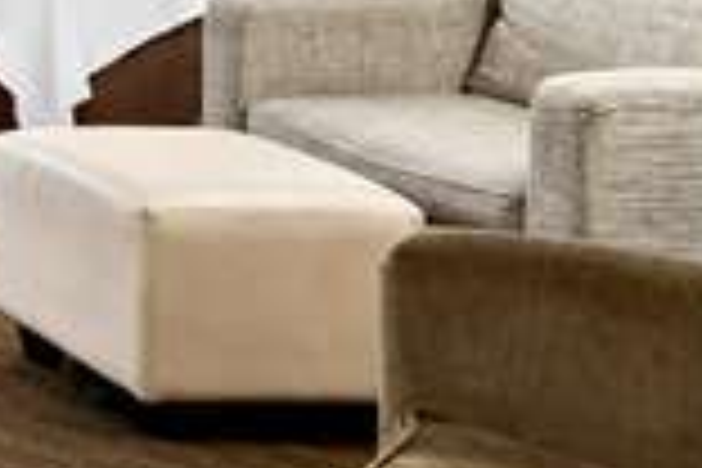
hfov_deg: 13.5
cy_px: -310
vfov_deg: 13.6
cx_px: -1114
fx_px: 1794
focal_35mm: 92
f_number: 6.3
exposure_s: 1/1.67
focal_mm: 14
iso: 400
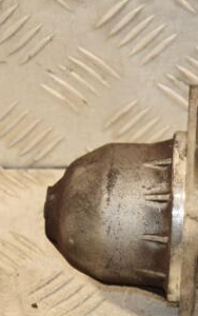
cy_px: 208
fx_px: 1844
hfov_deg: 6.1
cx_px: 301
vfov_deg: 9.8
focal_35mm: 214
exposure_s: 1/125
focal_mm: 70
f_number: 5.3
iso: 800
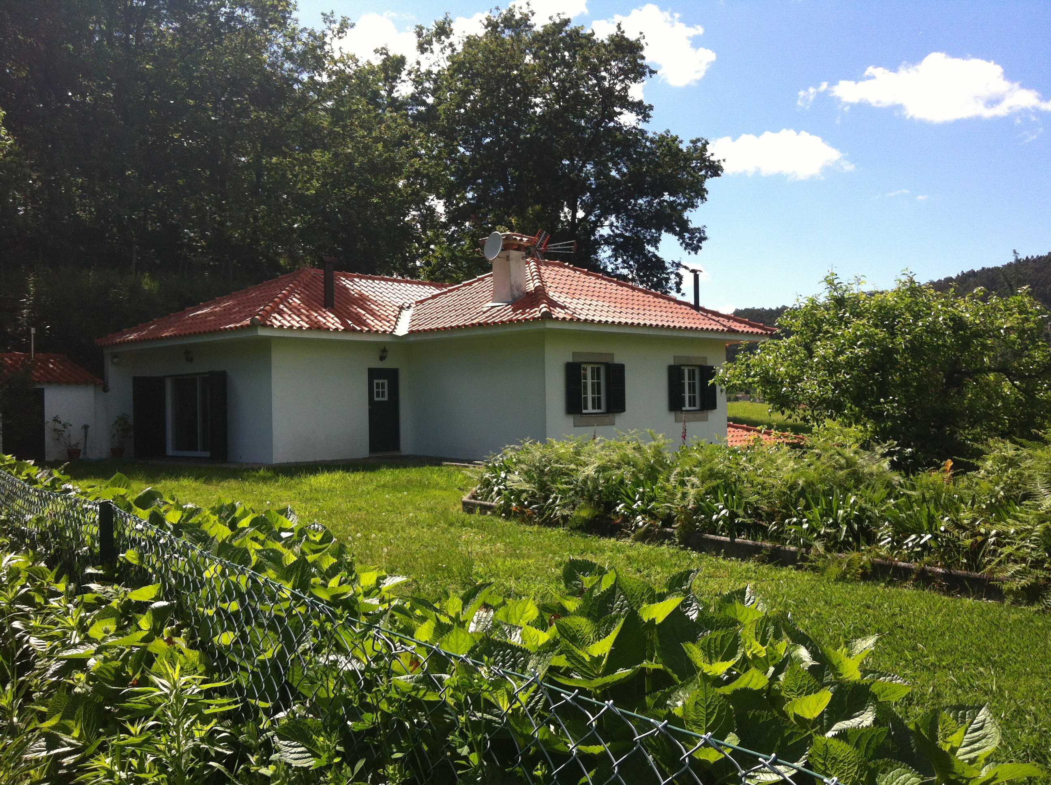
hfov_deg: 52.7
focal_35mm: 35
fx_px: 1061
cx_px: 526
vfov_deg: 40.6
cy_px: 392
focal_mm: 3.85
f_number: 2.8
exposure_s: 1/1005
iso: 80
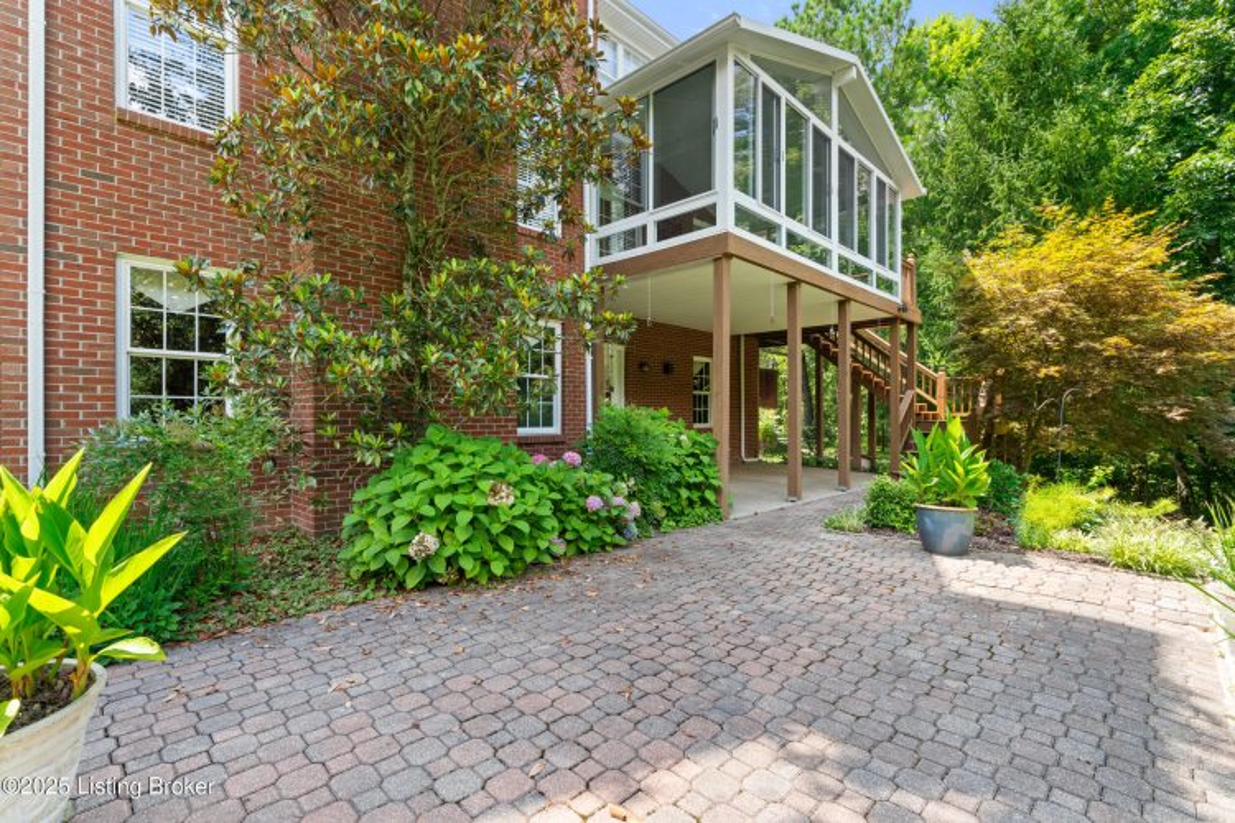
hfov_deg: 96.7
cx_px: 618
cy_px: 412
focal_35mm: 16
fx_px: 549
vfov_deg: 73.7
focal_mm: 16
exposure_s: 1/10
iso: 400
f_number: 11
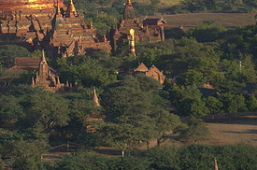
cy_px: -7
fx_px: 2365
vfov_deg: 4.1
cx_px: 30
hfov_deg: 6.2
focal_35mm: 332
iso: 100
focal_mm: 105
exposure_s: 1/320
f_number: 5.3
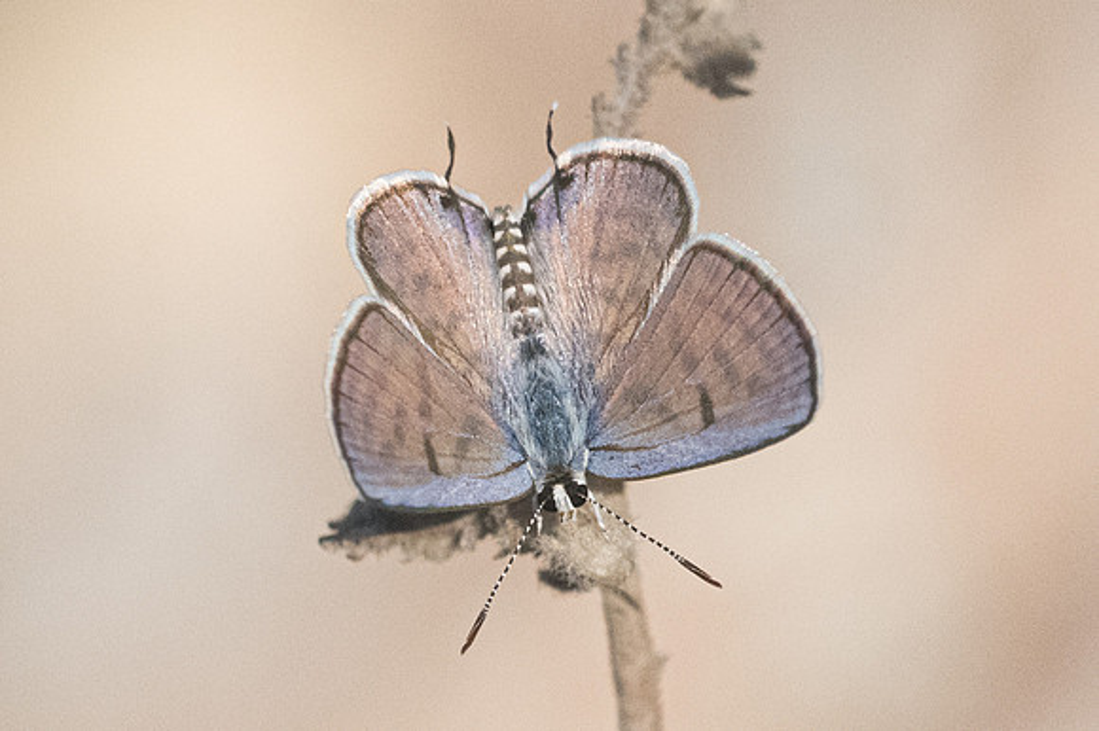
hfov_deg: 3.2
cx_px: 905
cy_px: 298
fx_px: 19419
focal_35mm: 636
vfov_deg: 2.2
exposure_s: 1/2500
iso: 1600
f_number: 11
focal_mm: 150
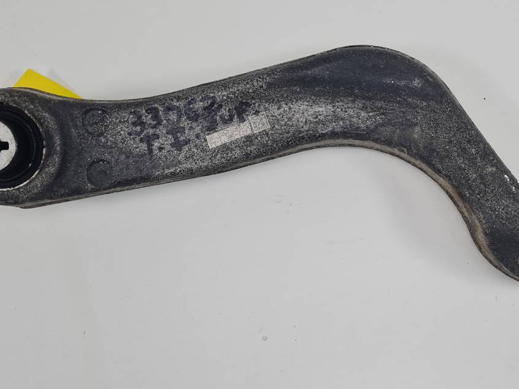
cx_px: 357
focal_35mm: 44
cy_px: 201
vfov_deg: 32.9
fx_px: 660
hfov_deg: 42.2
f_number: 1.8
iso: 50
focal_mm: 5.4
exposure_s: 1/339
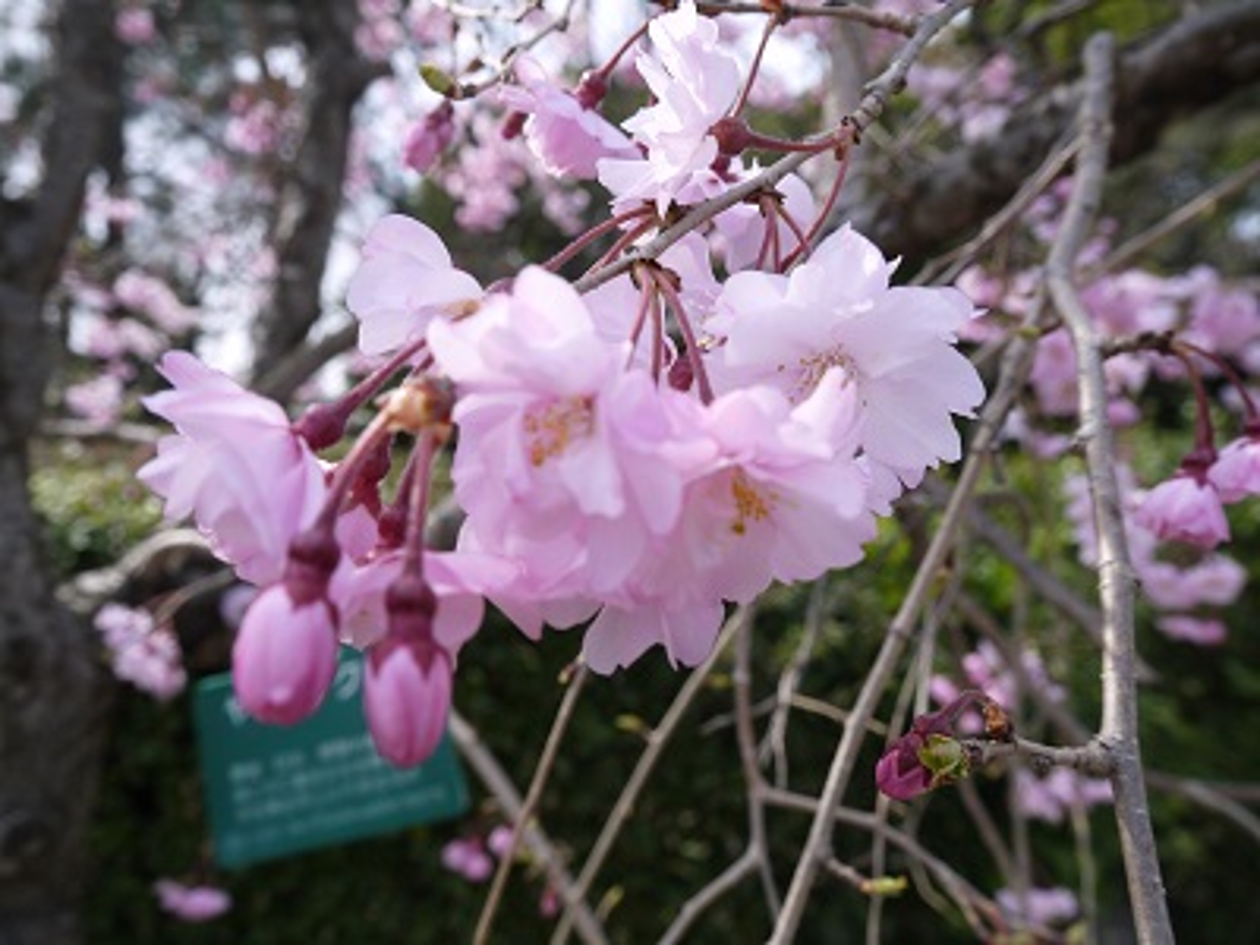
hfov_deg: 63.4
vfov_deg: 49.7
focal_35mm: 28
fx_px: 1019
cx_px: 630
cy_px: 472
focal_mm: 14
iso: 160
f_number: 6.3
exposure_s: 1/320
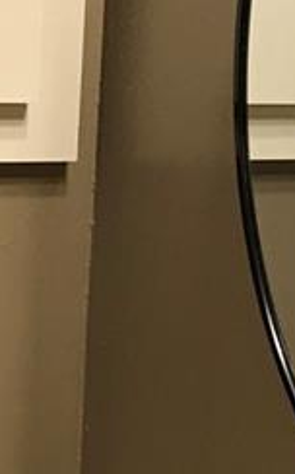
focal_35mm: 146
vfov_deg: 14.2
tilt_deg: -12.1
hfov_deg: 8.8
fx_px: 1883
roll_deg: +0.3
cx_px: -107
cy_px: 416
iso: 25
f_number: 1.8
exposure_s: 1/40
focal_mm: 3.99
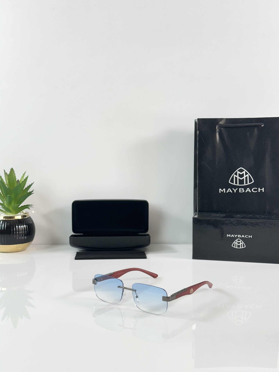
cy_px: 186
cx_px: 140
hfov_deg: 30.3
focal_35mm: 48
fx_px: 516
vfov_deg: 39.7
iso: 64
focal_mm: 6.86
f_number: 1.78
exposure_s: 1/100
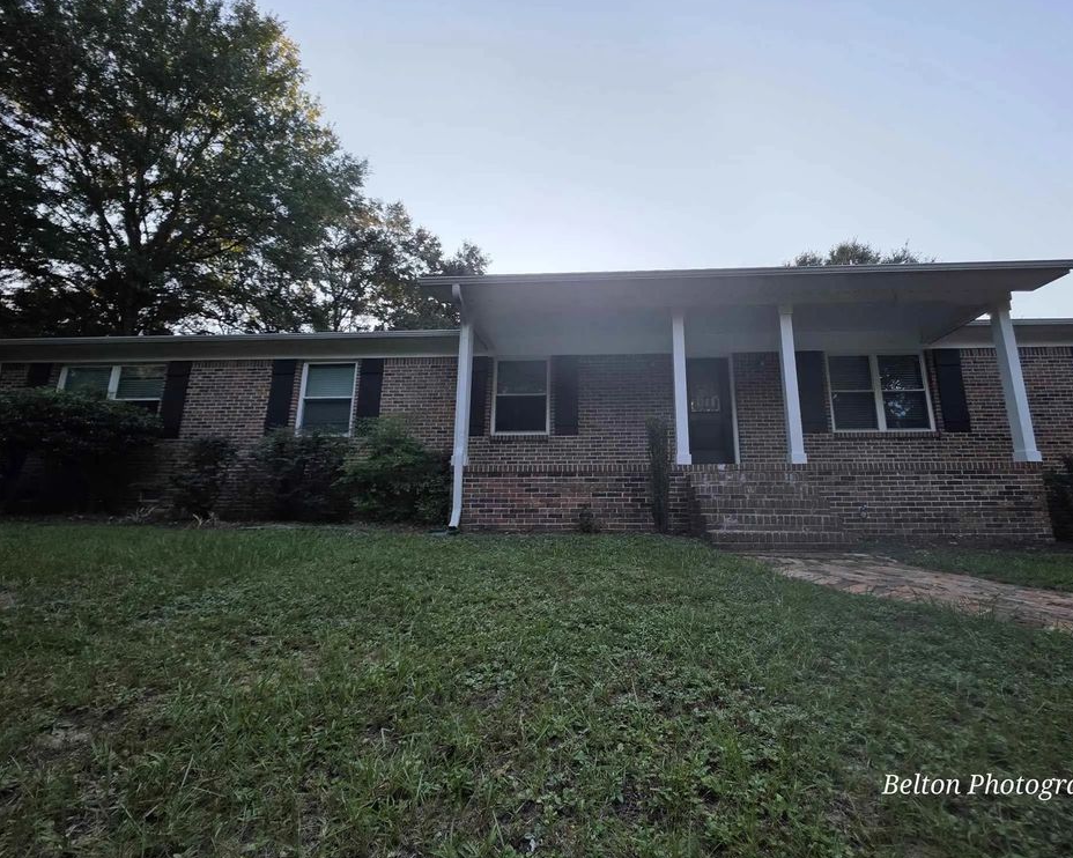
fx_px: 444
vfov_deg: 87.9
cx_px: 590
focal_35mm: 14
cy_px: 419
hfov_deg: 100.4
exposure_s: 1/719
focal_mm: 2.2
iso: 80
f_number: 1.9
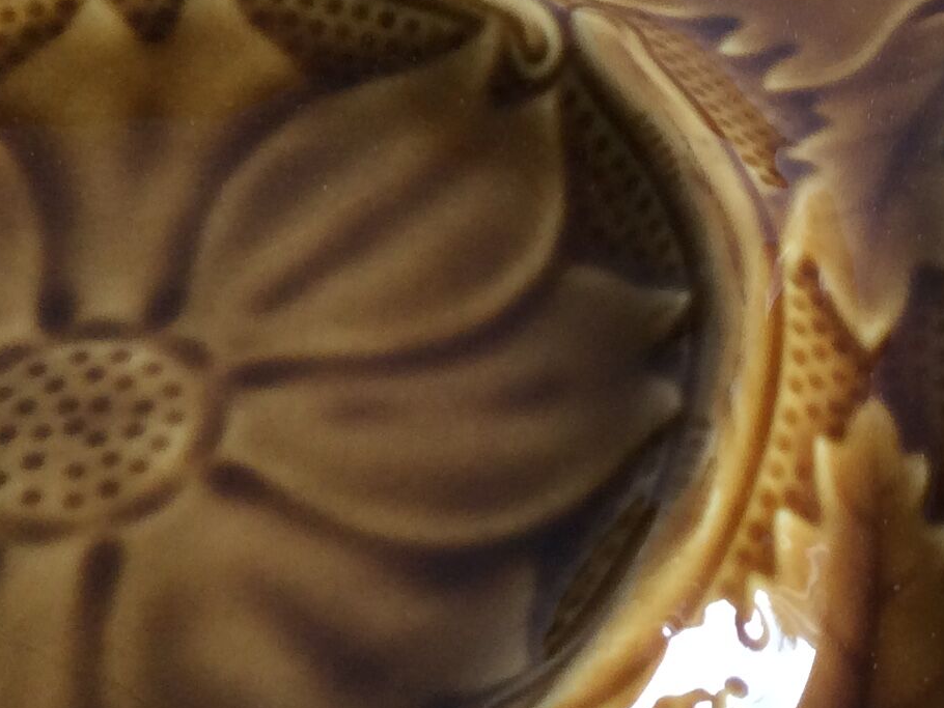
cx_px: 1223
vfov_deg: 16.2
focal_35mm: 91
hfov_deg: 19.8
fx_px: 2482
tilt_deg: -49.2
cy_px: 208
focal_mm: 3.3
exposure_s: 1/25
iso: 50
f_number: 2.4
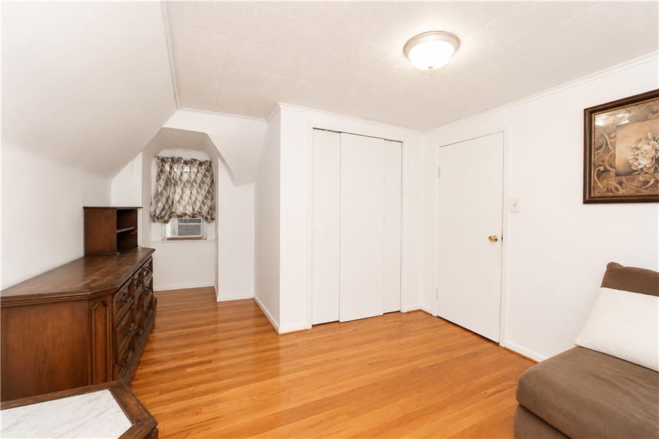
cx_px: 330
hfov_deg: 100.4
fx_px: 274
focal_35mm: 15
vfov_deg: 77.3
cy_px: 220
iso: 1600
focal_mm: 10
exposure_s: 1/60
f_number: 7.1
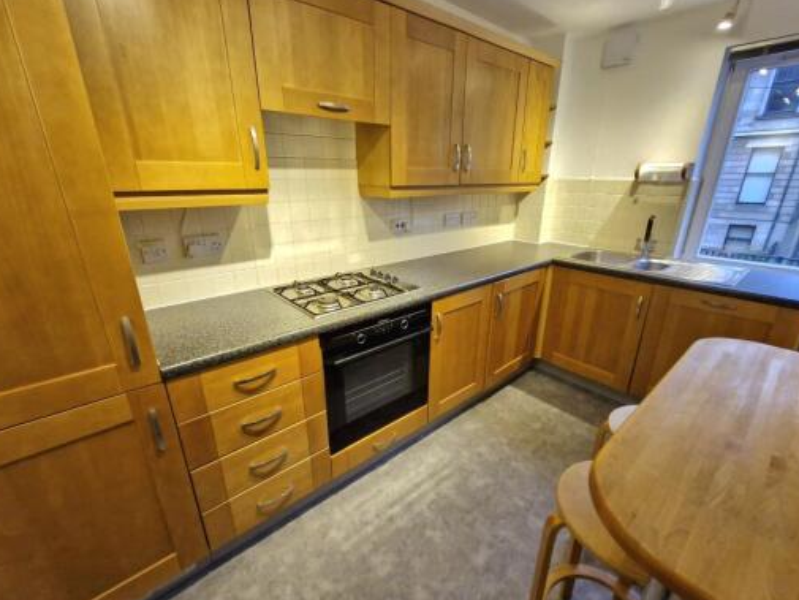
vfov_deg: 81.7
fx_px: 346
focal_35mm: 15
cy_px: 313
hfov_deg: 98.1
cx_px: 414
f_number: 2.2
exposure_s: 1/50
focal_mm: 1.74
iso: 200
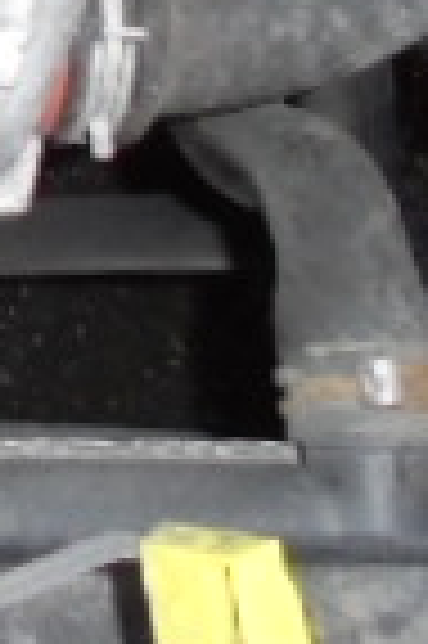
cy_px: -320
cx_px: -653
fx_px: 2163
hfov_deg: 9.8
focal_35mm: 121
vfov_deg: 15.6
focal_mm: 4.6
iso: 320
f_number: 3.5
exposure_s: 1/30
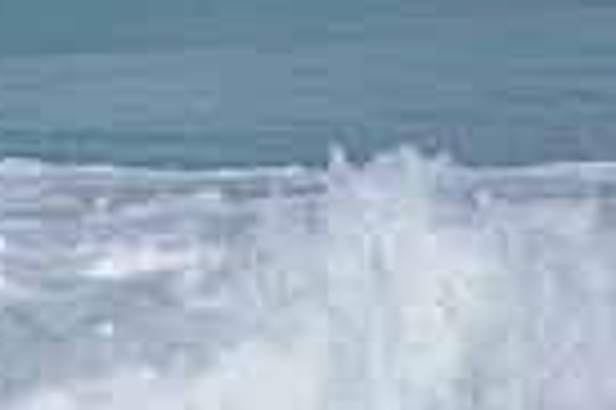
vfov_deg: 0.5
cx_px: -907
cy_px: -353
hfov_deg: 0.8
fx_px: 44350
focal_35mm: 2595
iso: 100
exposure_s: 1/2000
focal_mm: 500
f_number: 5.6
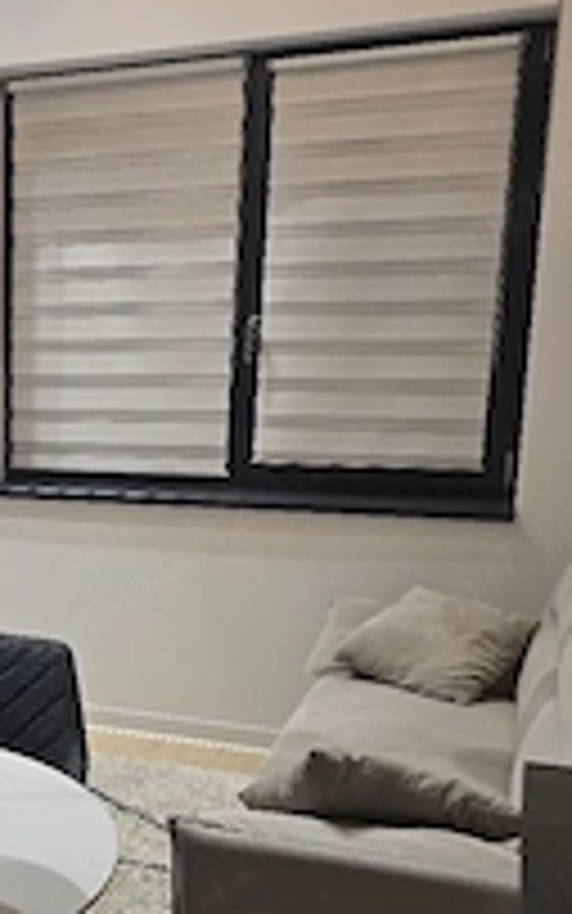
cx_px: -41
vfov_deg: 41.5
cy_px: 581
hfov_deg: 25.2
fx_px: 1196
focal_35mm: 48
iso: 400
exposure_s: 1/101
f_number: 1.7
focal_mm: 6.3
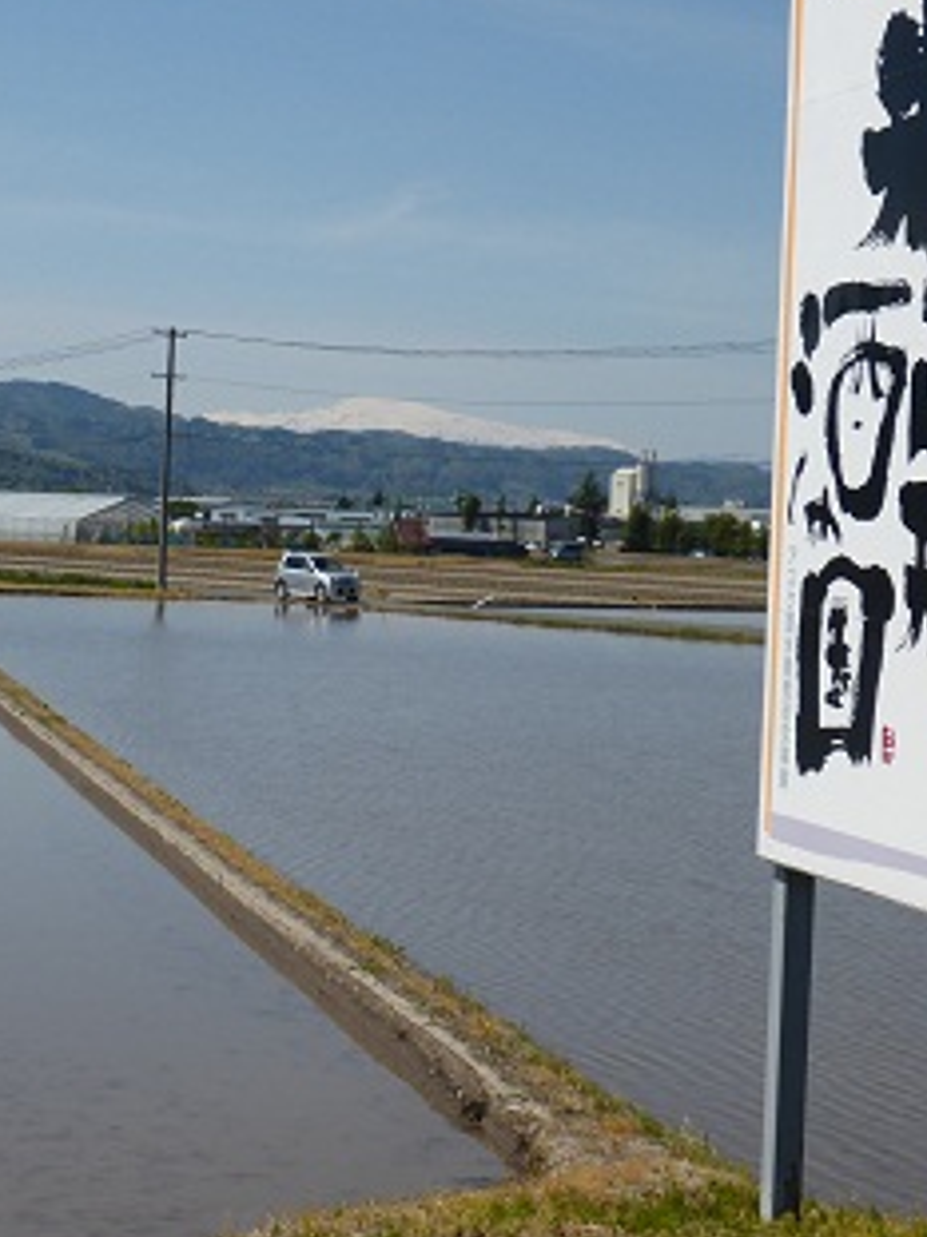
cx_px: 193
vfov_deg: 24.4
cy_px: 569
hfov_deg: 18.3
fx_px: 2858
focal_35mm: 80
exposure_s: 1/200
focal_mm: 9.2
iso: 100
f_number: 11
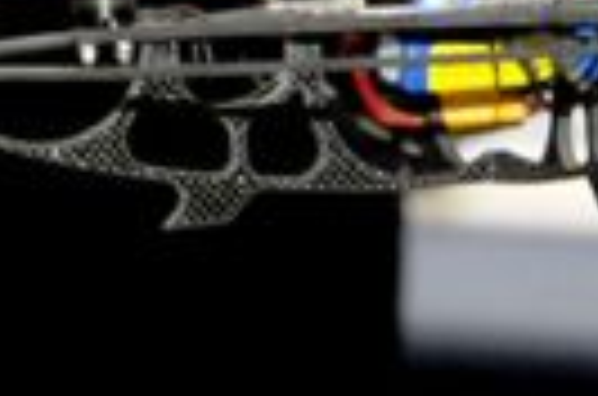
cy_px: 126
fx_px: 10041
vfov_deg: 2.3
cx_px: 135
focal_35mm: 606
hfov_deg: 3.4
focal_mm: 105
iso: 1000
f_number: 5.3
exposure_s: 1/60
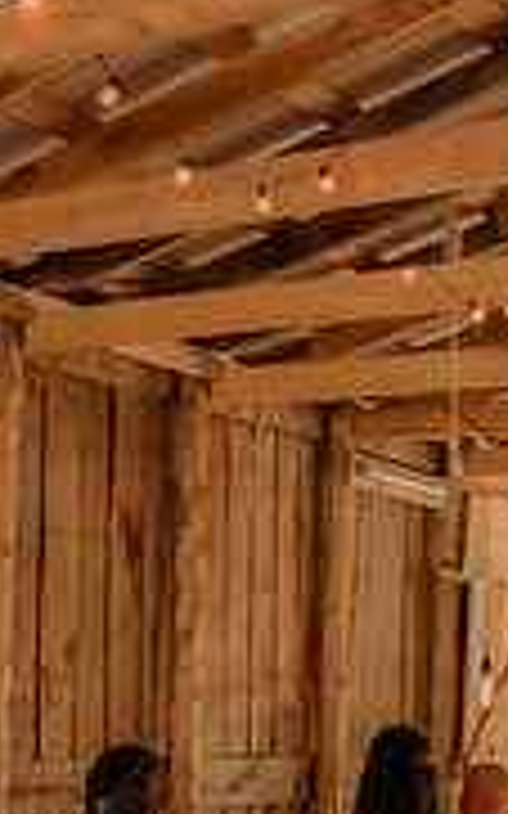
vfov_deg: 22.6
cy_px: 708
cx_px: 364
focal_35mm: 90
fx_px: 1995
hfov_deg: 14.5
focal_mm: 26
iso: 1250
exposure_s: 1/250
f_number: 3.2
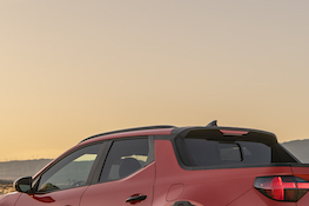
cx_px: 189
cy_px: 139
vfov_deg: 10.0
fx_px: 1175
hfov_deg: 15.0
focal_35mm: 137
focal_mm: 48
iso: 64
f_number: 5
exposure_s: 1/250
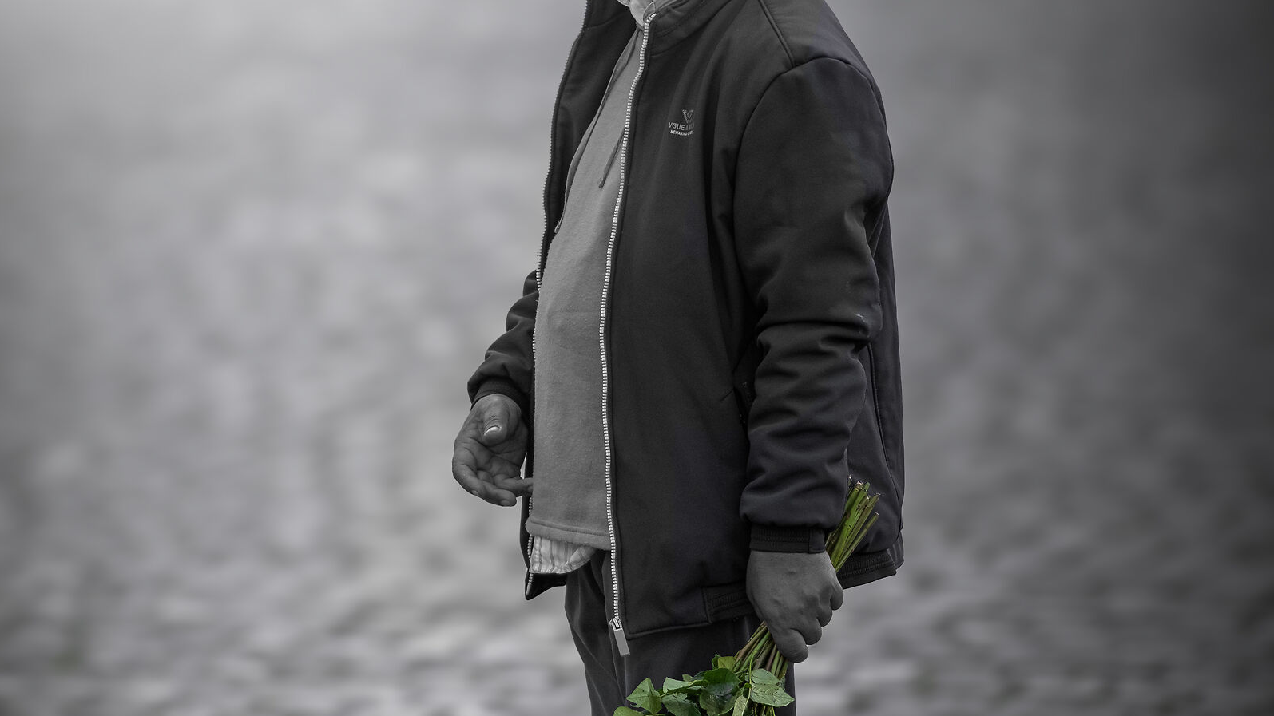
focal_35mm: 331
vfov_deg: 3.7
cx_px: 637
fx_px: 11181
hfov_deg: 6.5
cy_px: 459
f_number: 2.8
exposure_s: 1/950
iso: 400
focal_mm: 140
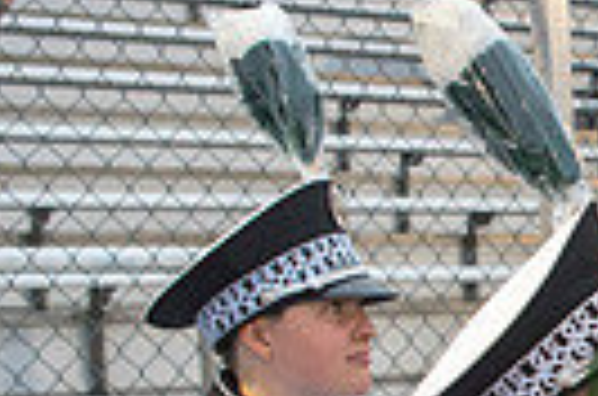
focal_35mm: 105
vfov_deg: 12.5
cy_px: 524
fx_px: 1740
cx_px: 926
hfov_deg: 17.3
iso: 2000
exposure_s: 1/800
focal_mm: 24
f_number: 3.2
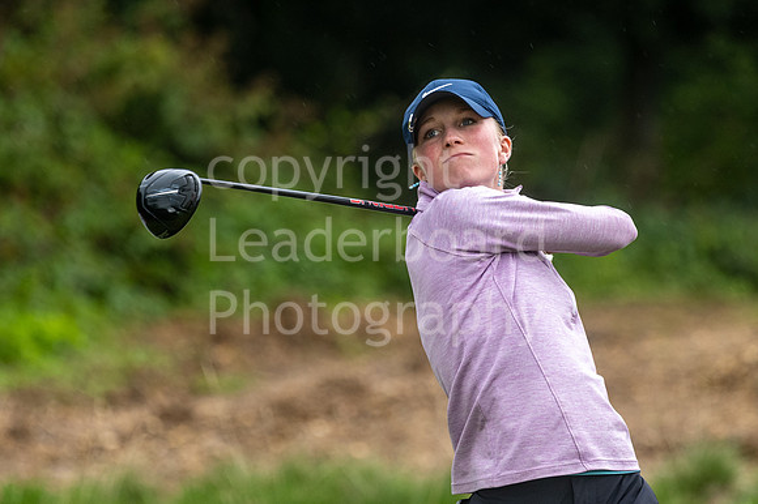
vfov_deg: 2.1
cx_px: 427
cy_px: 148
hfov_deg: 3.2
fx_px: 13482
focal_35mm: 641
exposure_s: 1/400
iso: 320
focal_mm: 300
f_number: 4
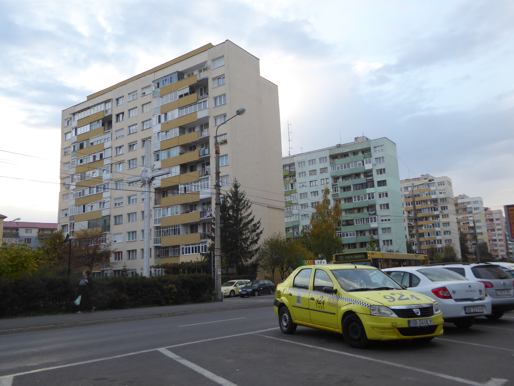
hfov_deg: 56.8
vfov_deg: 44.2
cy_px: 193
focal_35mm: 32
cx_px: 257
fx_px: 475
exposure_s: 1/80
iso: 80
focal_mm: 5.4
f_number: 3.5
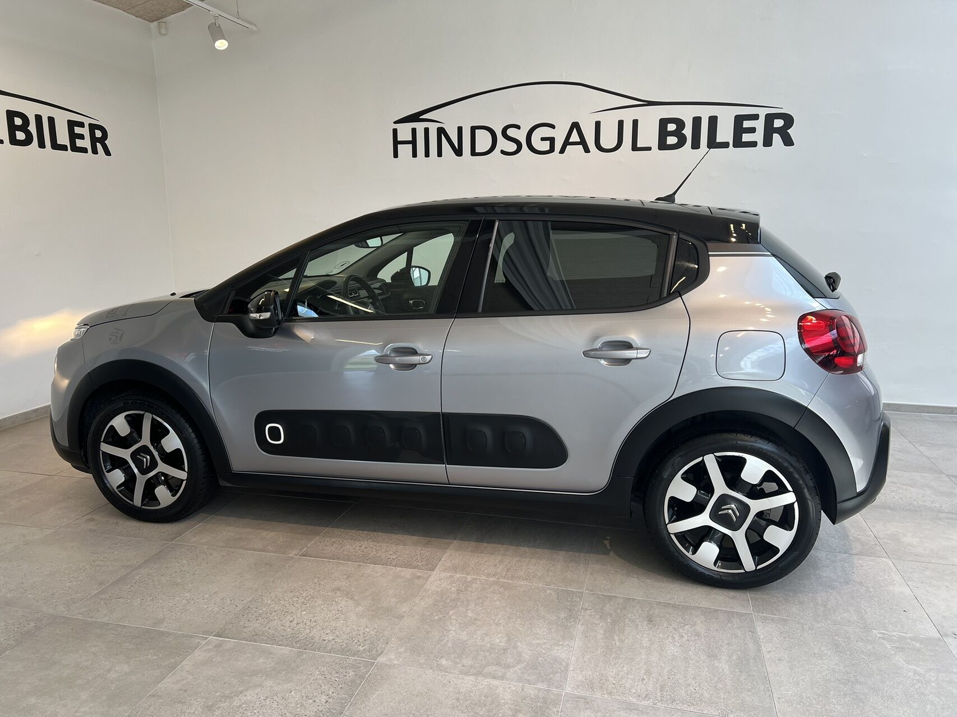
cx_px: 478
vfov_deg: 53.1
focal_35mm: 26
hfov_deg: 67.3
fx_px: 719
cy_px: 358
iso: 40
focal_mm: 5.7
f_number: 1.5
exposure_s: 1/121
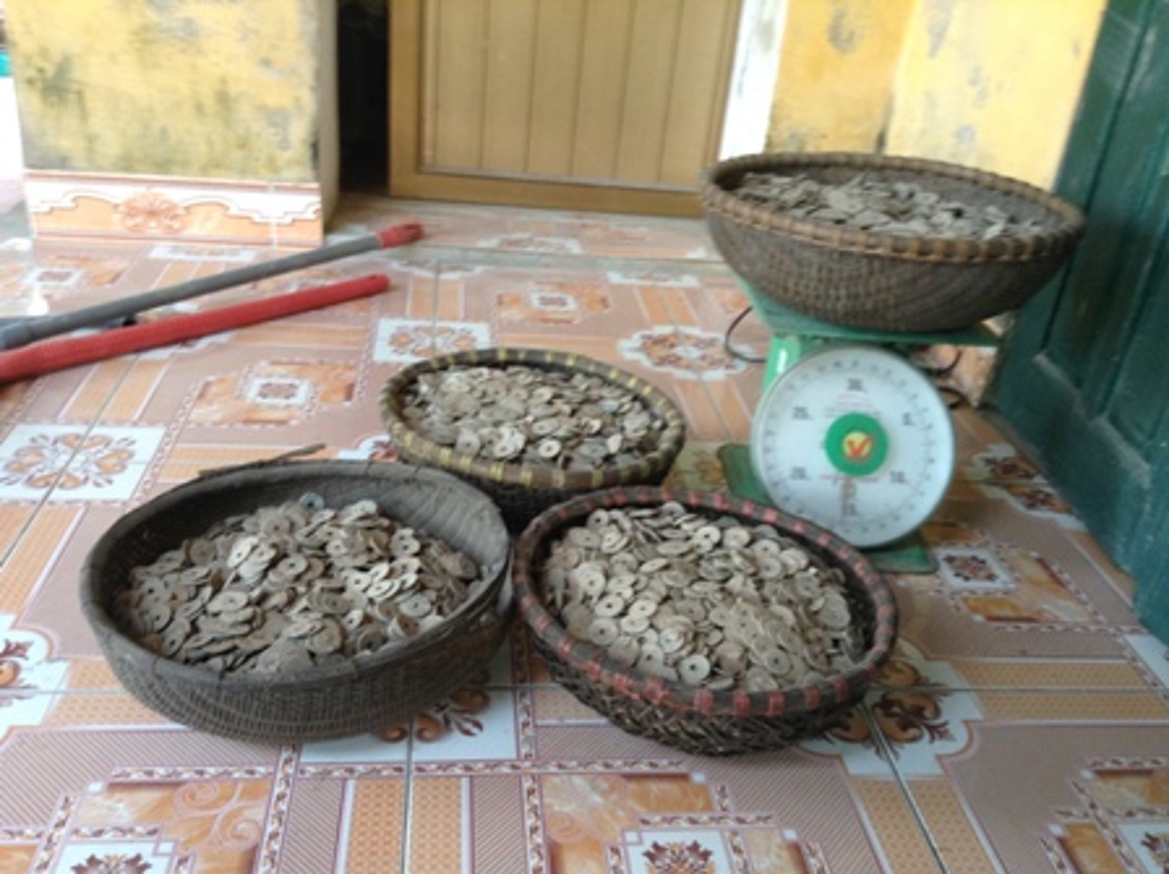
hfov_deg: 55.4
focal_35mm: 33
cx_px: 584
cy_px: 437
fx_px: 1113
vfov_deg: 42.9
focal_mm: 3.3
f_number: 2.4
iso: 50
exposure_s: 1/24
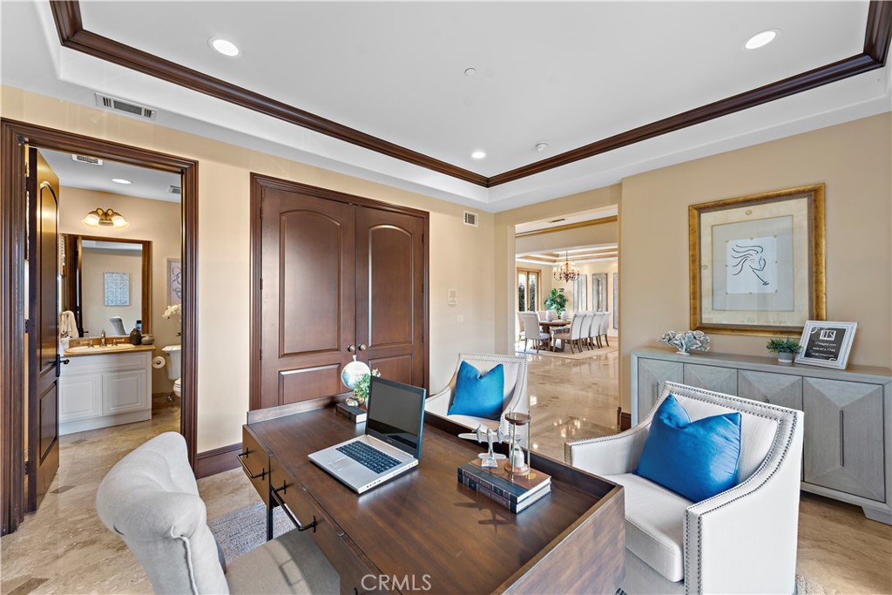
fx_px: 347
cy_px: 298
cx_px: 446
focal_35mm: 14
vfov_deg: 81.2
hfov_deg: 104.2
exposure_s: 1/40
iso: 125
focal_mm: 14
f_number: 7.1
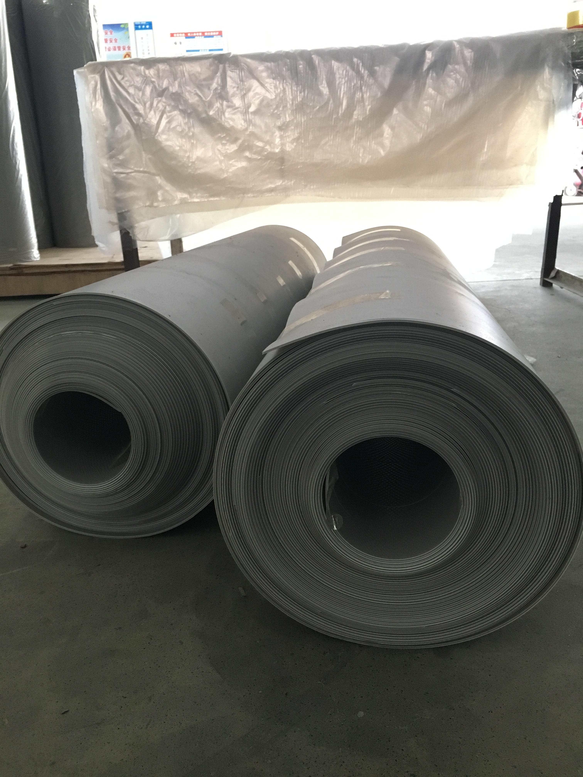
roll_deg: +2.1
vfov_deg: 61.7
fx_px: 651
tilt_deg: -16.9
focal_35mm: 29
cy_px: 388
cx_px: 292
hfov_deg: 48.2
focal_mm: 4.15
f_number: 2.2
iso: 250
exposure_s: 1/33
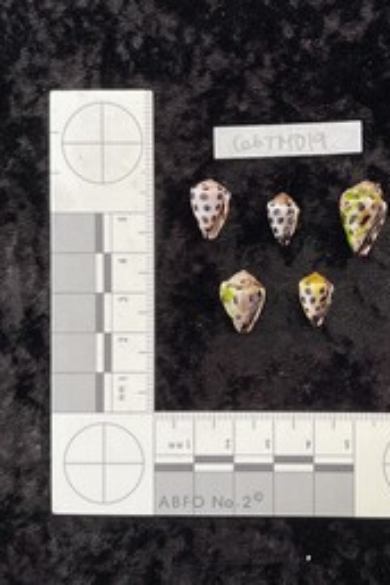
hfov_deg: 31.9
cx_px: 299
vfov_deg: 47.4
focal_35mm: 41
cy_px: 289
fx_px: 666
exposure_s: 1/50
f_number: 1.8
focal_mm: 3
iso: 50
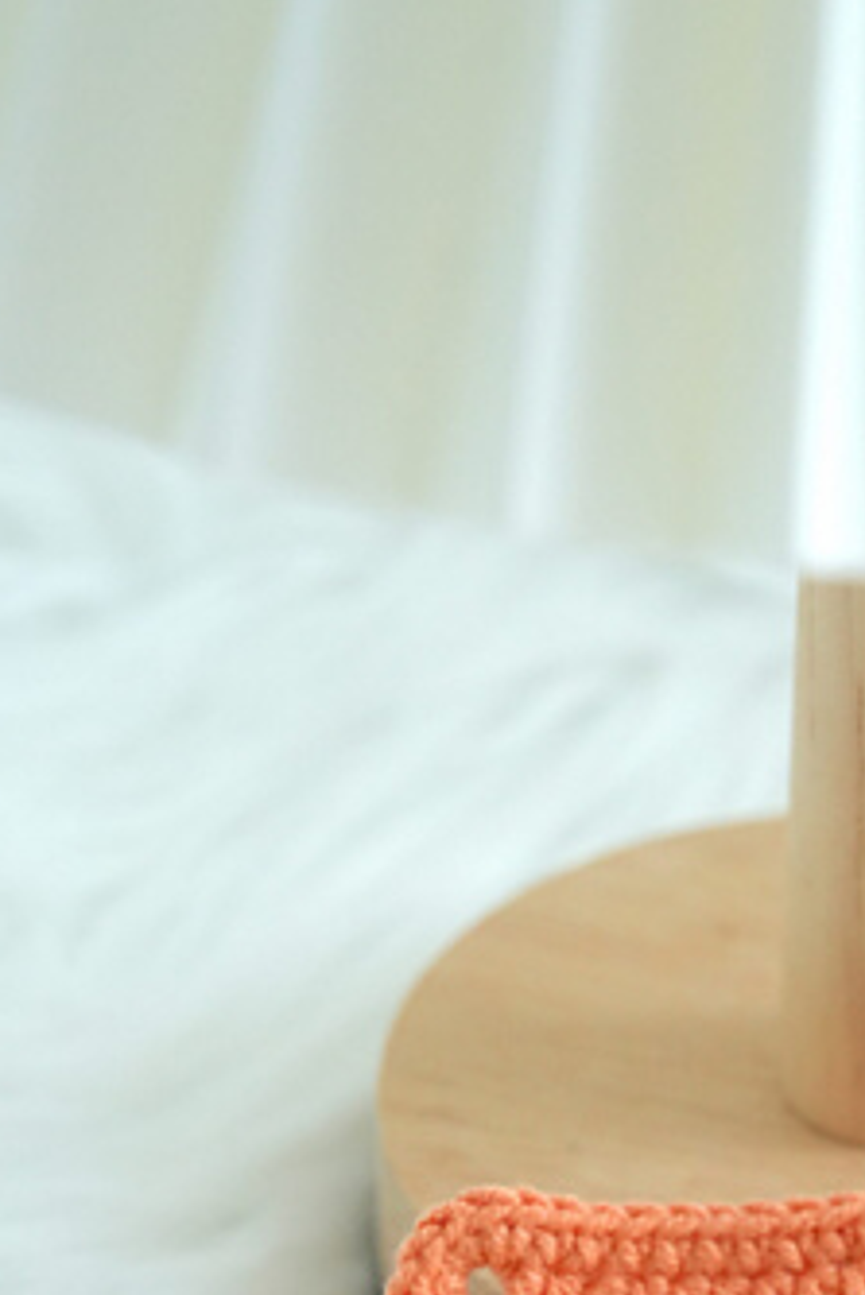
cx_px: 754
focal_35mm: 134
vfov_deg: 15.2
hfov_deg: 10.2
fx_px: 4824
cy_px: 1082
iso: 3200
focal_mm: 70
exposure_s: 1/400
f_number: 6.3
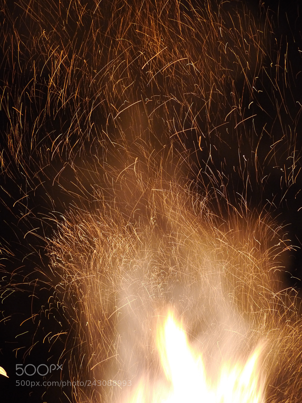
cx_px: 151
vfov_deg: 46.8
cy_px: 202
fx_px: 465
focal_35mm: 40
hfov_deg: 36.0
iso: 1600
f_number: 2.2
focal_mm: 20
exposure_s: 1/6
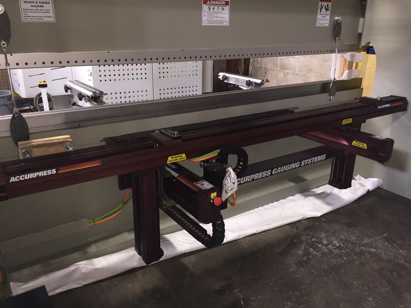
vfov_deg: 48.2
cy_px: 154
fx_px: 344
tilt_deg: -19.4
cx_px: 206
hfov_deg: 61.7
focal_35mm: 29
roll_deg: -1.0
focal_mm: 4.15
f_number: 2.2
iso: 160
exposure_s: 1/24
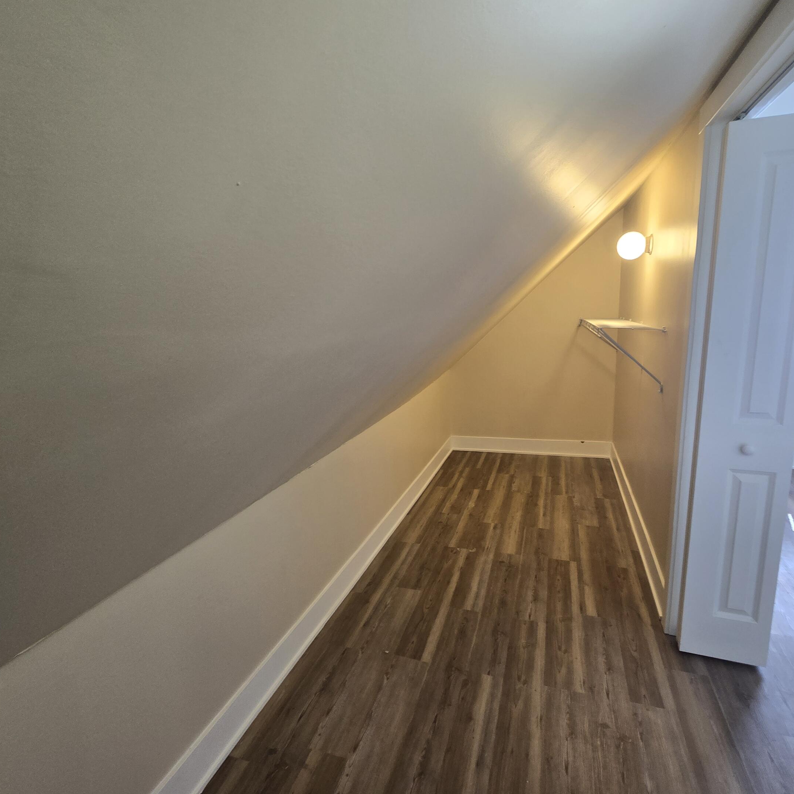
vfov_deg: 87.4
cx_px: 412
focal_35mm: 16
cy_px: 390
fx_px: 415
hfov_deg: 87.4
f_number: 2.2
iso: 80
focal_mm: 2.2
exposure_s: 1/60
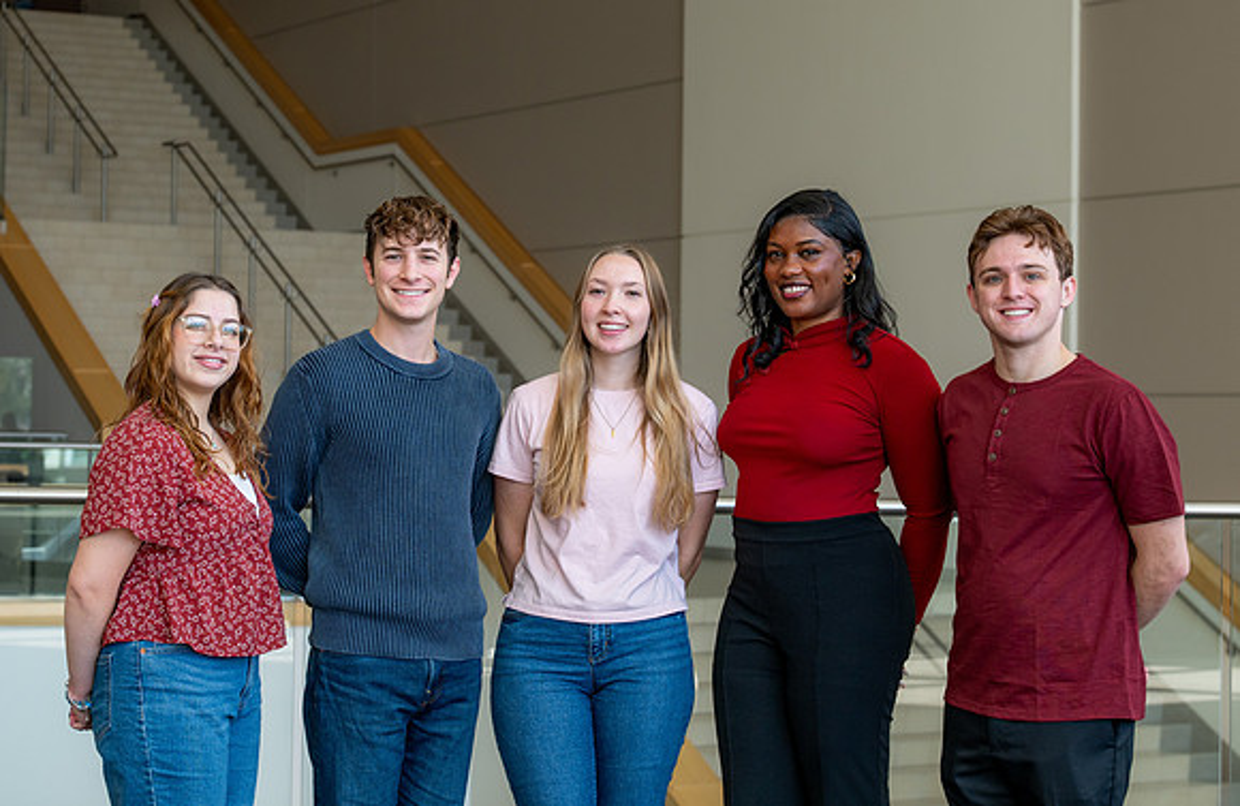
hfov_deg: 25.9
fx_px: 2697
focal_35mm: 79
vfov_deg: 17.0
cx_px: 614
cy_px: 335
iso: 400
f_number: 5.6
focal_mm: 64
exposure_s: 1/200
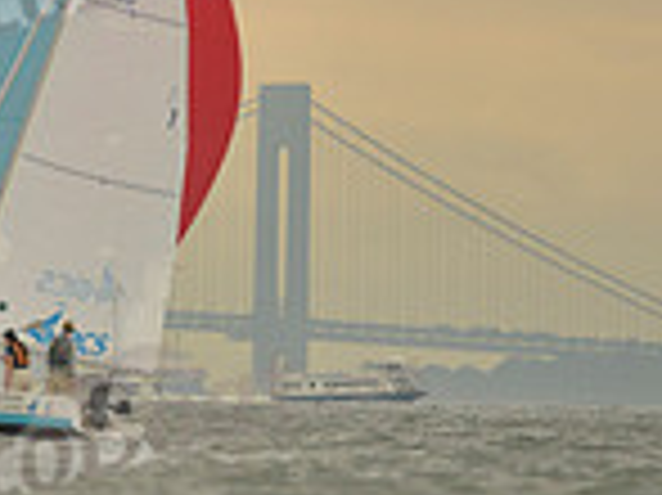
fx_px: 29026
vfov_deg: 1.0
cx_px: -441
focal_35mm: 1519
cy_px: 268
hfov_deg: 1.3
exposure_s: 1/1600
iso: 400
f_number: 5
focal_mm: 400
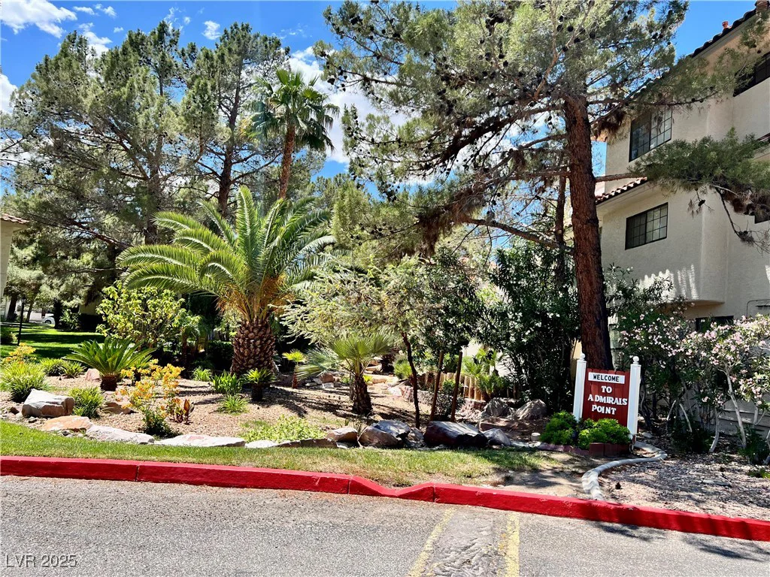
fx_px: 578
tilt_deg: +6.8
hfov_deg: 67.3
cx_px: 385
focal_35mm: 26
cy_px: 288
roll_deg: -5.4
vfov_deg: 53.1
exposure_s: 1/1934
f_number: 1.5
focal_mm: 5.7
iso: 50
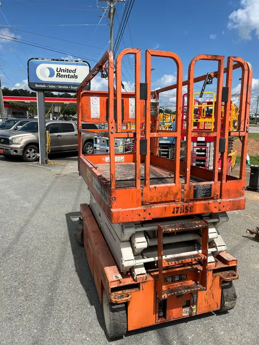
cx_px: 130
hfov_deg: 53.1
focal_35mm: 26
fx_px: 259
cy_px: 172
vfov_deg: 67.3
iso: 50
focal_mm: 5.1
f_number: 1.6
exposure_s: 1/4484
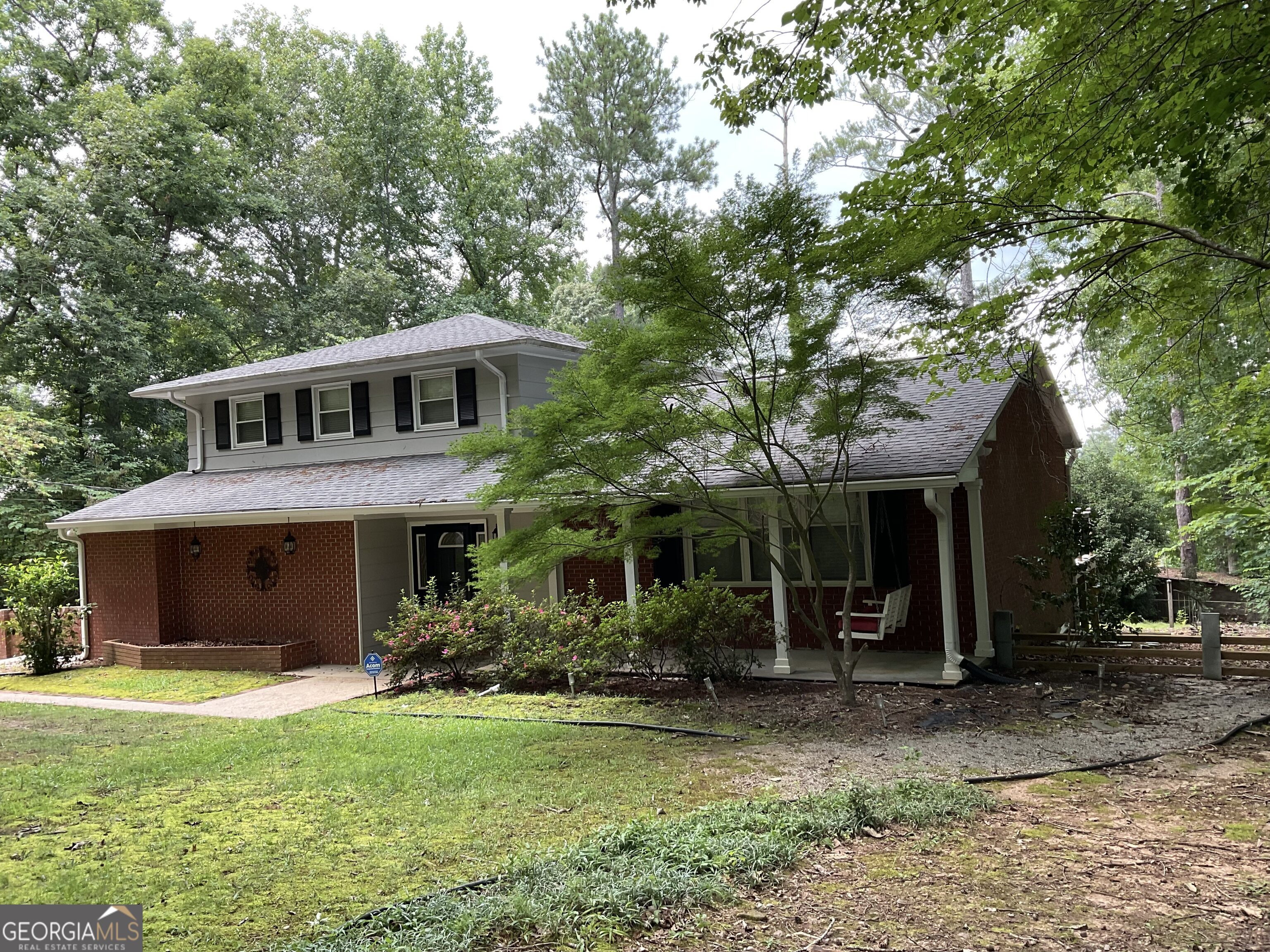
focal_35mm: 29
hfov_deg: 61.7
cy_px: 476
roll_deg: +2.6
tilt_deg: +1.7
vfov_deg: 48.2
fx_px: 1064
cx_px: 635
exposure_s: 1/120
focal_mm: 3
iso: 25
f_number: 1.8
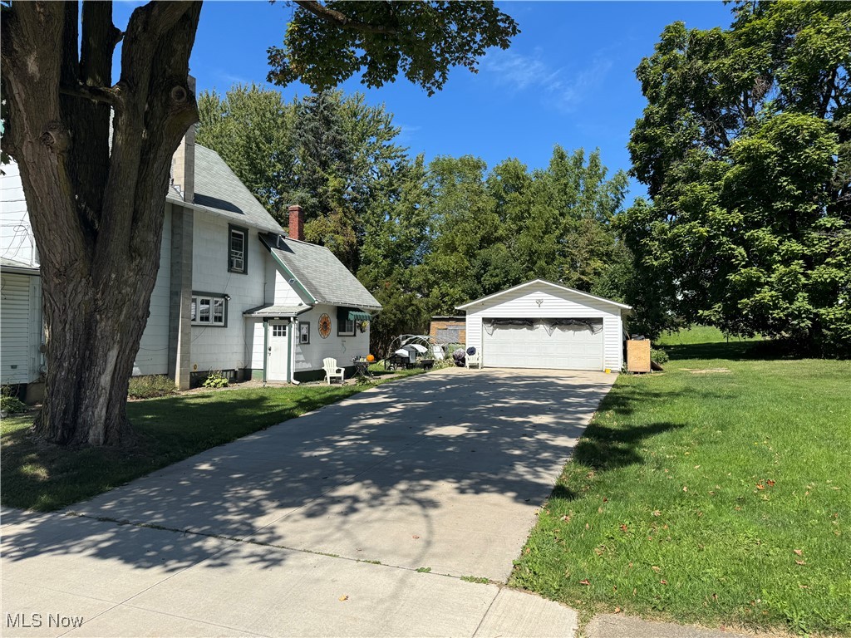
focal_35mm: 24
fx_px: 590
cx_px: 426
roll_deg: -1.0
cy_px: 319
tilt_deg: +2.0
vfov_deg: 56.8
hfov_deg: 71.6
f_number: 1.78
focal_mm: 6.76
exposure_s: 1/4049
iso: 80
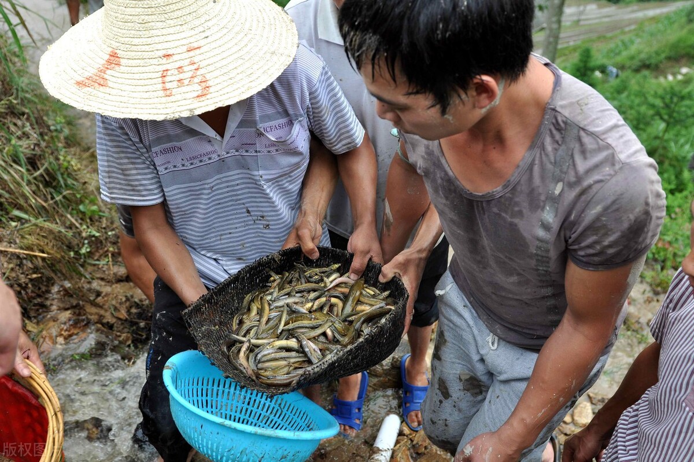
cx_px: 347
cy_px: 231
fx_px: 693
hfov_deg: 53.2
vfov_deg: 36.8
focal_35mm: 36
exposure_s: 1/400
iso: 200
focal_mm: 24
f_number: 4.5
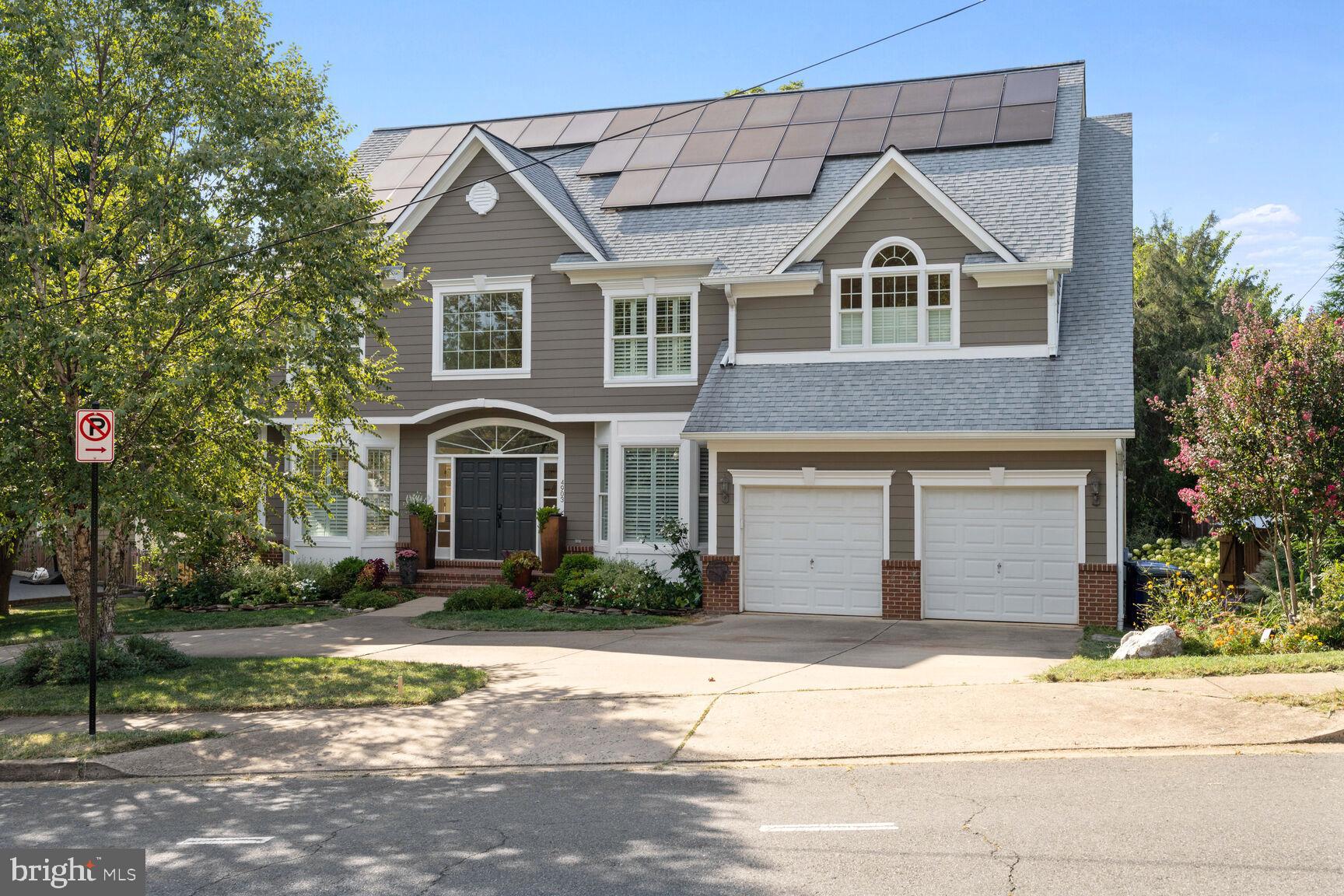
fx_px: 1288
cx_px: 672
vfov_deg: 38.4
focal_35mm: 34
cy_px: 448
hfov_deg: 55.1
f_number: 8
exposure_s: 1/250
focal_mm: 34.5
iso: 200
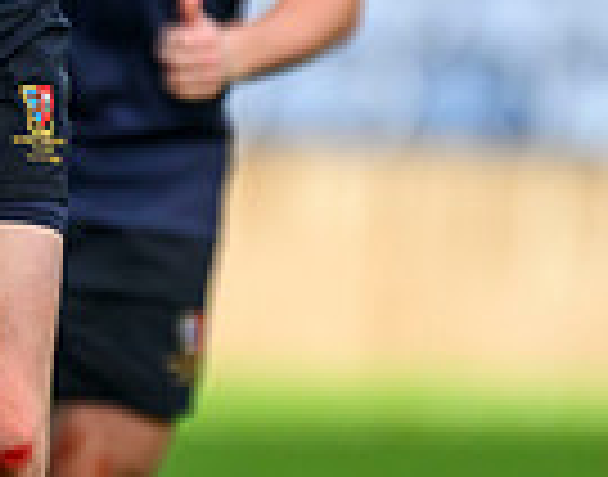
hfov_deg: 0.7
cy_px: 132
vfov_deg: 0.6
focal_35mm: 2750
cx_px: -312
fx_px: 49129
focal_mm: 560
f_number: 4
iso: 1250
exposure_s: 1/3200
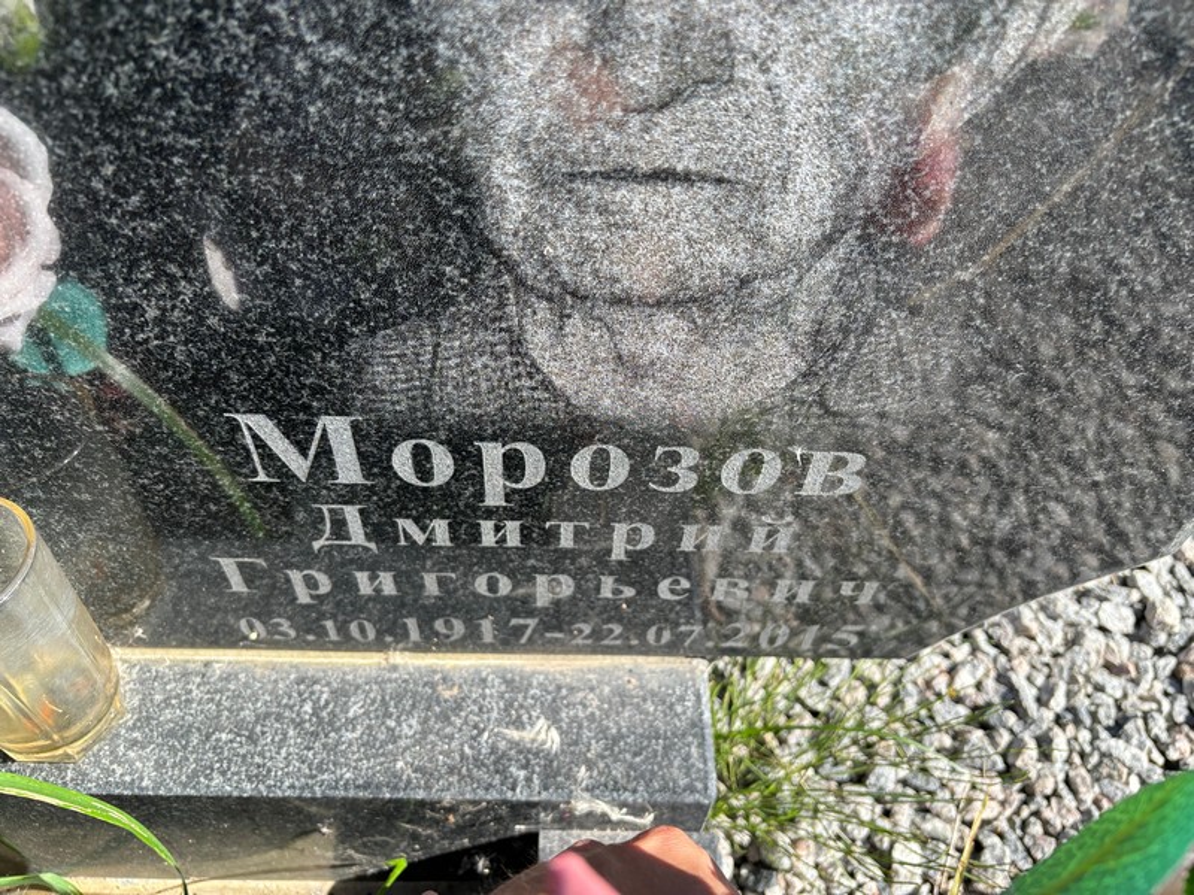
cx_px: 597
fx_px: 897
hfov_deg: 67.3
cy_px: 448
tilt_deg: -49.7
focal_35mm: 26
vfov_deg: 53.1
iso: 50
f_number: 1.6
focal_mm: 5.96
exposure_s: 1/654
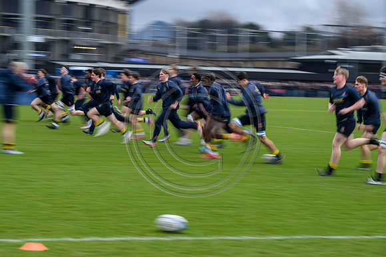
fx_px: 1394
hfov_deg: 15.8
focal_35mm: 130
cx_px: 193
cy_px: 128
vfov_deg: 10.6
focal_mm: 130
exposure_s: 1/25
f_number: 10
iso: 160
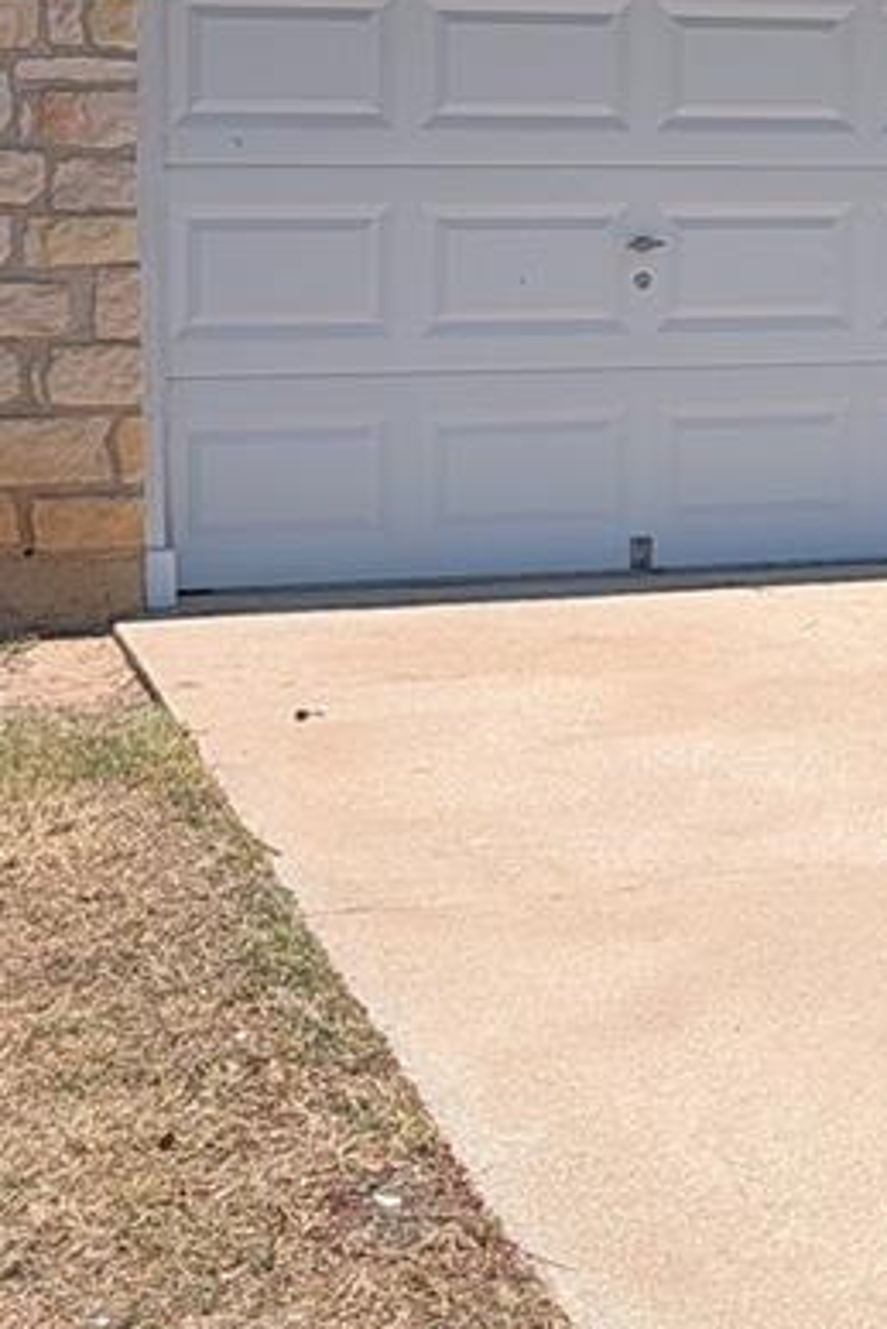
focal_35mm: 99
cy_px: 175
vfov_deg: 20.3
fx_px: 3655
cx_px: 1707
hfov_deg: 12.4
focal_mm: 6.9
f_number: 1.68
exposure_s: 1/1252
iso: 23
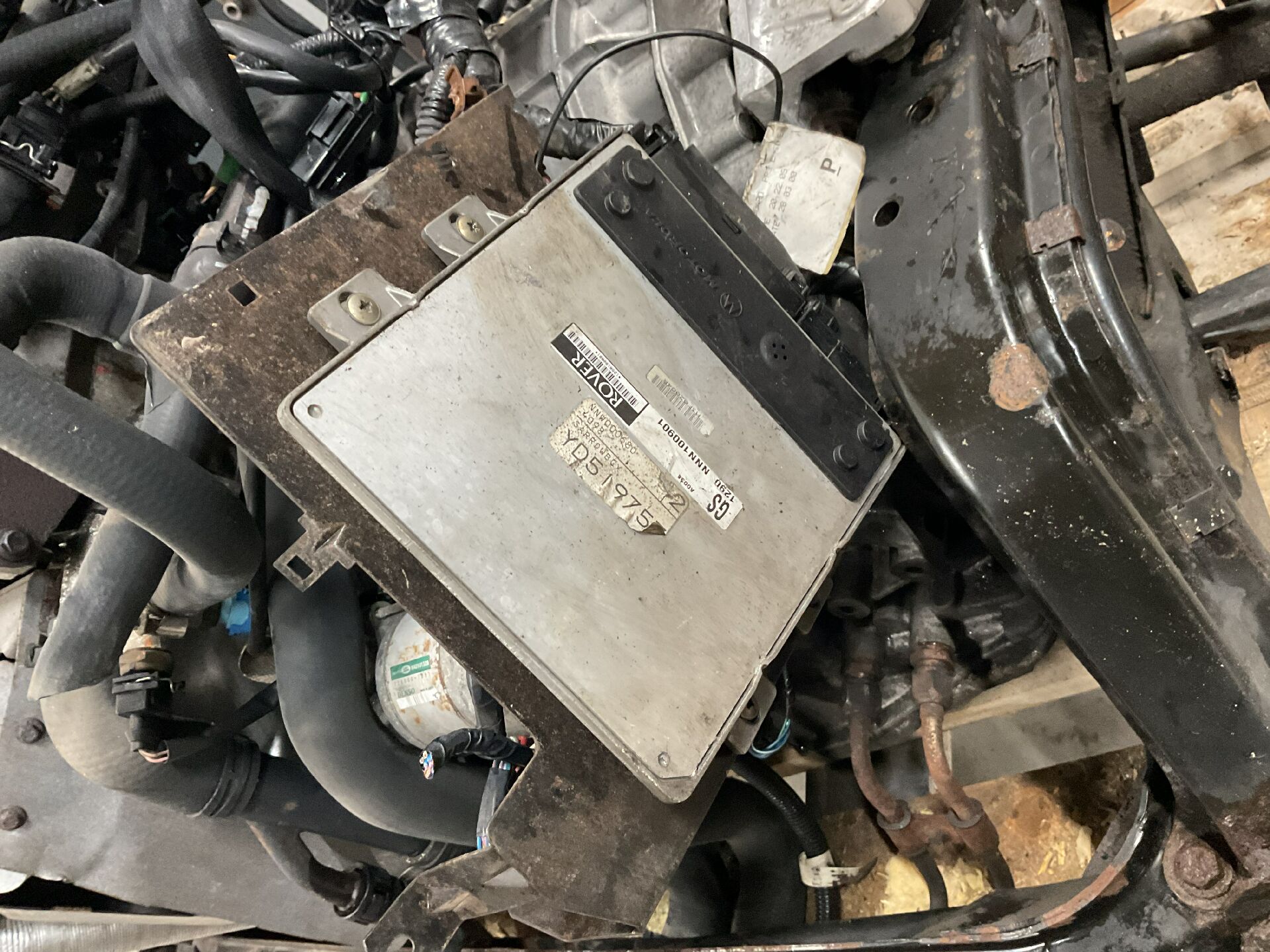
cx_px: 635
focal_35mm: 29
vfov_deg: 48.2
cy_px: 476
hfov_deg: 61.7
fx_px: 1064
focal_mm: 3
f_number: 1.8
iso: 320
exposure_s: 1/33
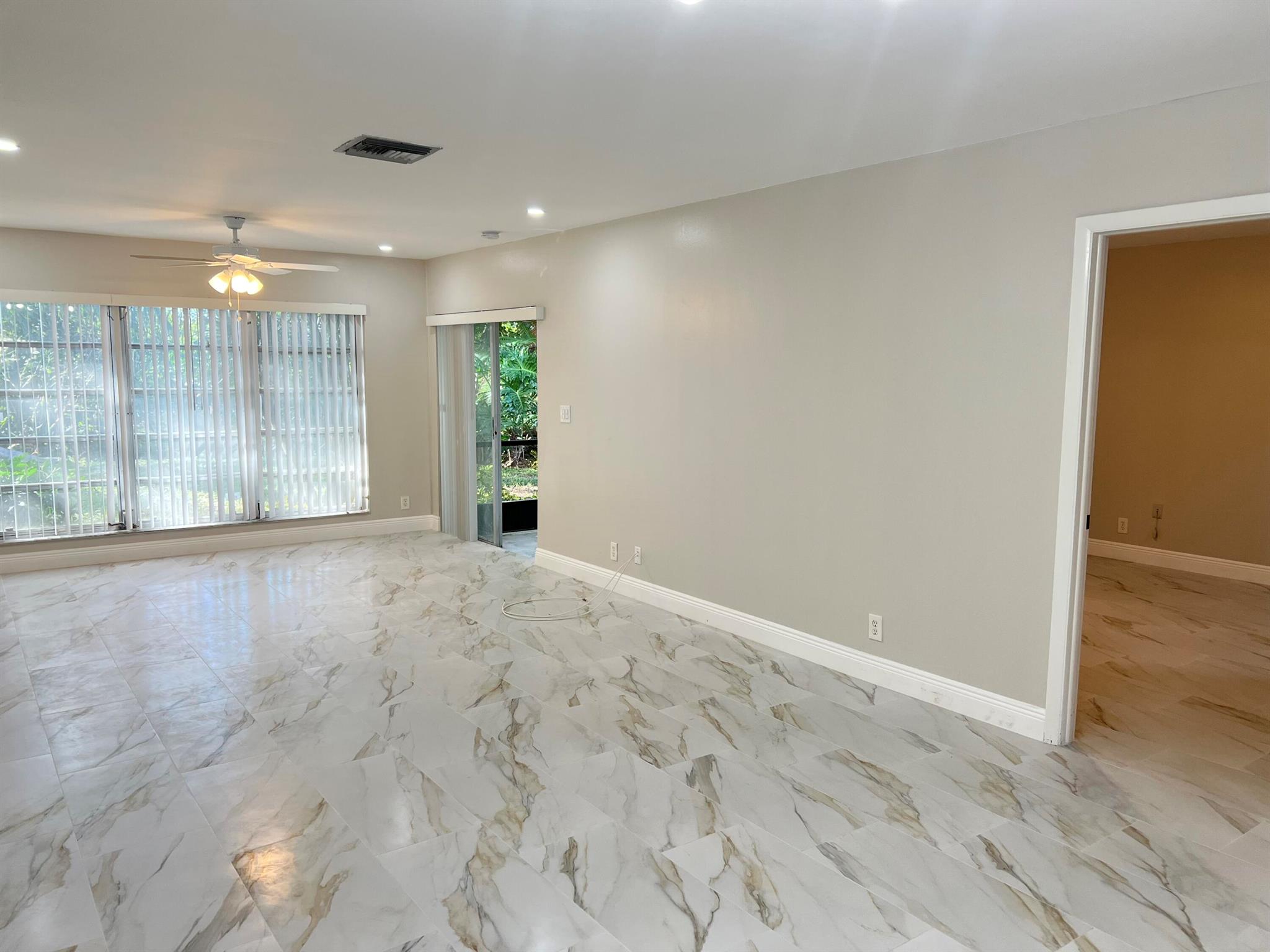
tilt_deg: -7.6
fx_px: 954
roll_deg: -0.8
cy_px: 476
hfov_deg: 67.3
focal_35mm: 26
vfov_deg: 53.1
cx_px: 635
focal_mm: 5.7
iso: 80
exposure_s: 1/120
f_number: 1.5
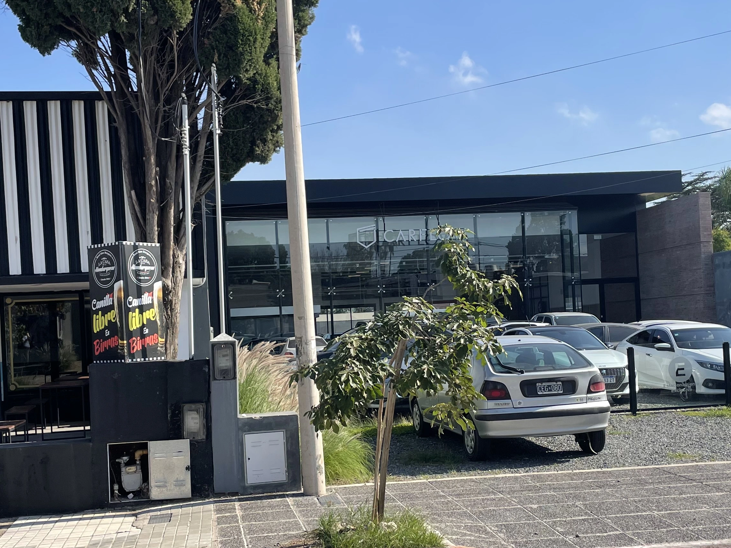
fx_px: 971
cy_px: 333
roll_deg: +2.3
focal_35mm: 46
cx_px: 368
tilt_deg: -0.4
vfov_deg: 31.4
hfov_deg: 41.2
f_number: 1.6
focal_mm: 4.2
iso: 32
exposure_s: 1/3300
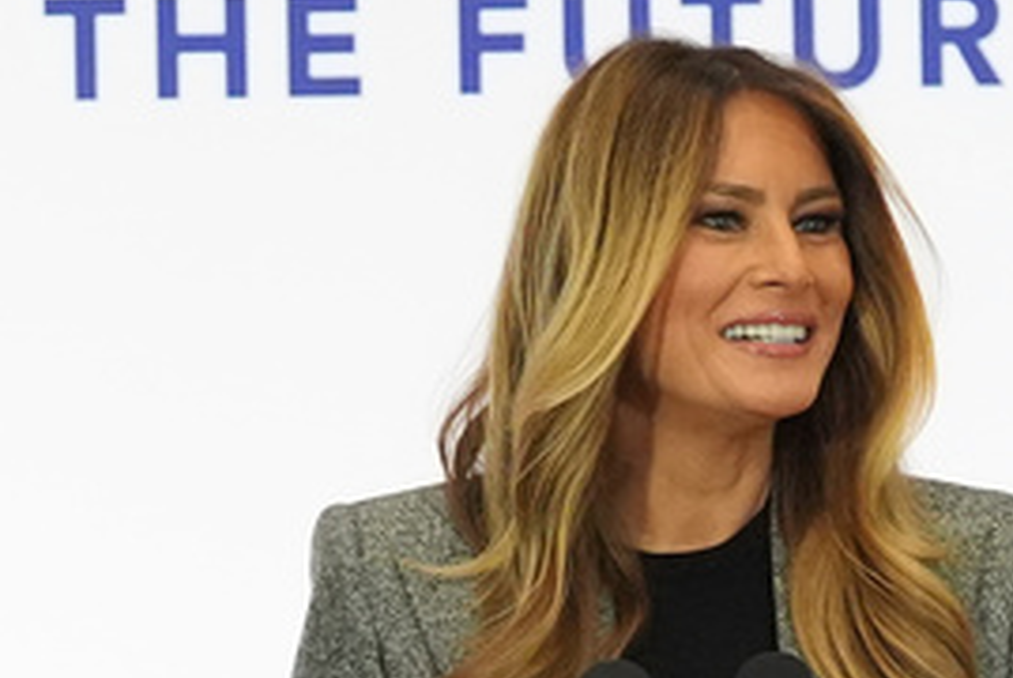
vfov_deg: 1.8
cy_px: -6
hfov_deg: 2.7
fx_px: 21324
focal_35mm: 757
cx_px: 584
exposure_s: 1/800
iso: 4000
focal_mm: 133
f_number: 3.2
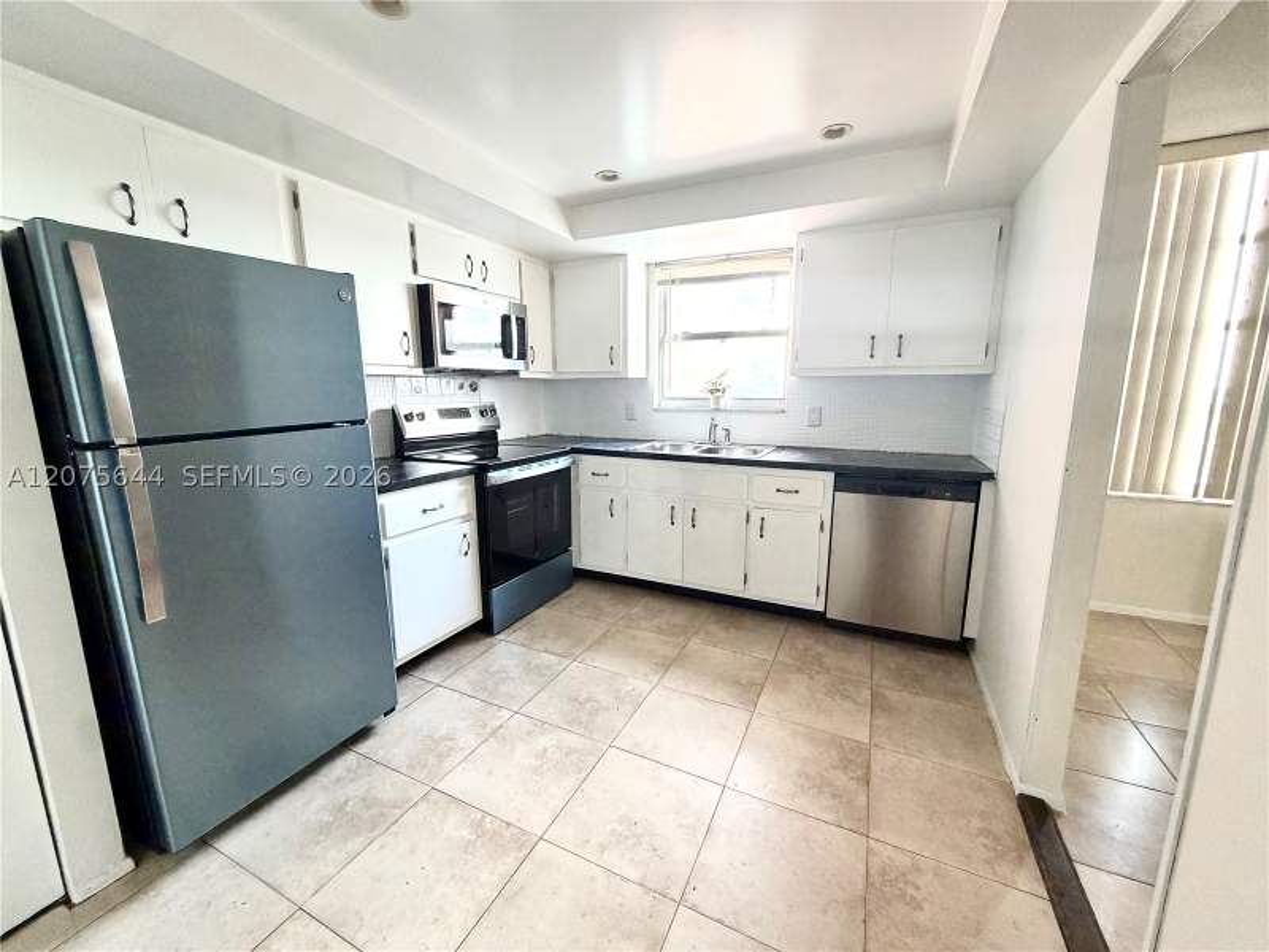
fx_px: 513
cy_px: 476
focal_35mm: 14
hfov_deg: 102.1
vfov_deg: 85.7
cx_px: 634
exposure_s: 1/109
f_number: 2.2
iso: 320
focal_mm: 2.22
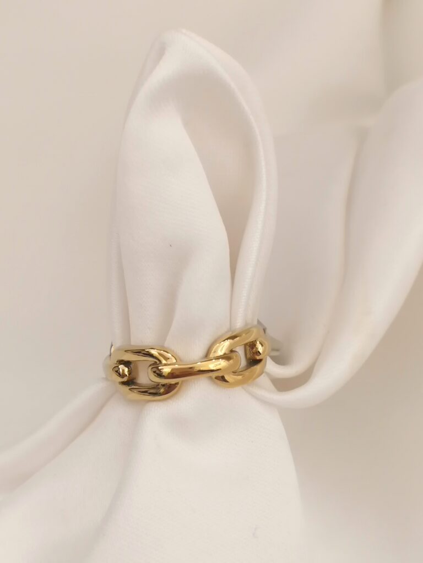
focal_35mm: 54
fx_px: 880
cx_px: 212
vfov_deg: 35.5
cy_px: 282
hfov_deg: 27.0
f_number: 1.8
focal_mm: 4.75
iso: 160
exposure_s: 1/50
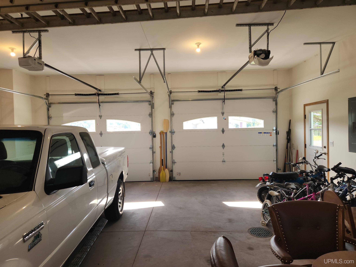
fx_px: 237
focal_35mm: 23
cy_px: 134
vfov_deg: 58.9
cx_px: 178
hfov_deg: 73.9
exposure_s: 1/60
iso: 20
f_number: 1.8
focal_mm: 5.4
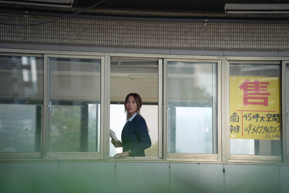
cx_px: 144
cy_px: 96
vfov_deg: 9.1
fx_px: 1204
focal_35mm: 150
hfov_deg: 13.7
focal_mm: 150
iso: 250
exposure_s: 1/800
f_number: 2.8
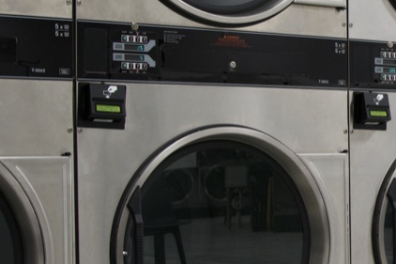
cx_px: 457
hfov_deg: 21.1
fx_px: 1001
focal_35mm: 91
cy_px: 146
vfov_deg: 15.0
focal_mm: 24
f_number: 4
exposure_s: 1/160
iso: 1250
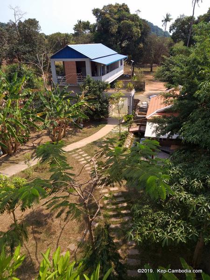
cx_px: 105
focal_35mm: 26
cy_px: 140
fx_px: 210
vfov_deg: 67.3
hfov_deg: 53.1
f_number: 1.7
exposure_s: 1/1292
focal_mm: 3.93
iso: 38
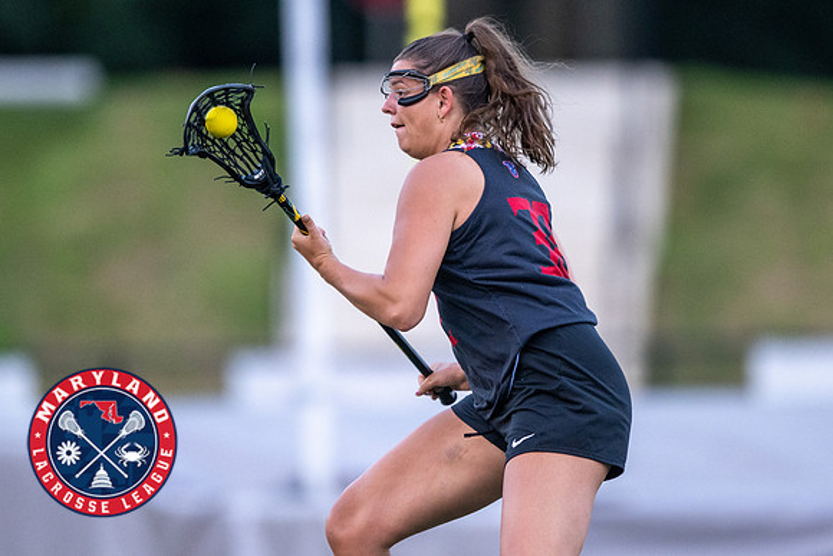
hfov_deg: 3.3
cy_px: 303
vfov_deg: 2.2
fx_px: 14325
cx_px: 483
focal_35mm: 619
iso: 2500
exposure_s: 1/1000
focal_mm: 400
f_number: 2.8
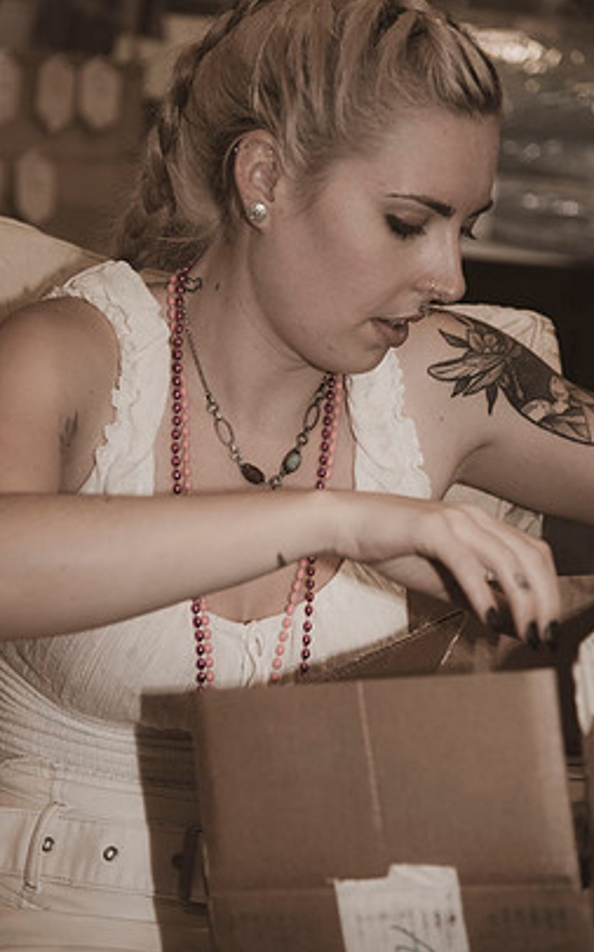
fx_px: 3083
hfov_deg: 11.0
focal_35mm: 119
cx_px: 272
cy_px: 428
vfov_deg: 17.5
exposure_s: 1/200
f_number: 4
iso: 640
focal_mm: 105
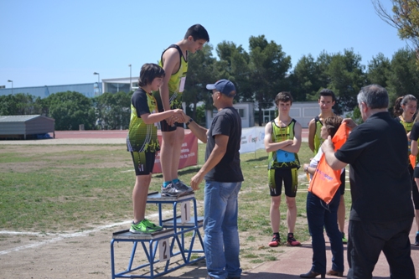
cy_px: 140
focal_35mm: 82
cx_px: 210
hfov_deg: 24.6
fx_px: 960
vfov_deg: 16.5
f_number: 4.2
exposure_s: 1/640
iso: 100
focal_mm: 55
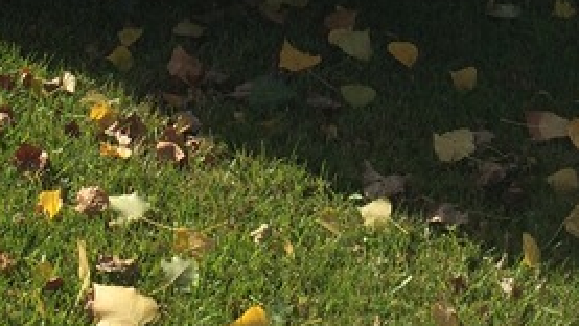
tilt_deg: -12.9
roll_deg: +3.5
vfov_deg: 9.5
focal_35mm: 117
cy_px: -378
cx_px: 230
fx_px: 1797
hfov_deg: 18.3
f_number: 2.2
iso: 32
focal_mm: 4.15
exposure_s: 1/1642
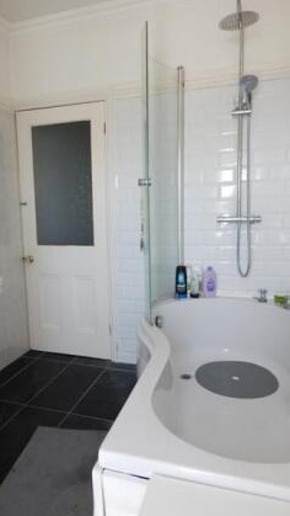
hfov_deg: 45.9
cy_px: 251
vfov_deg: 74.0
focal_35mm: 25
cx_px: 122
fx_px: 341
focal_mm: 4
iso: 180
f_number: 3
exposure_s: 1/30
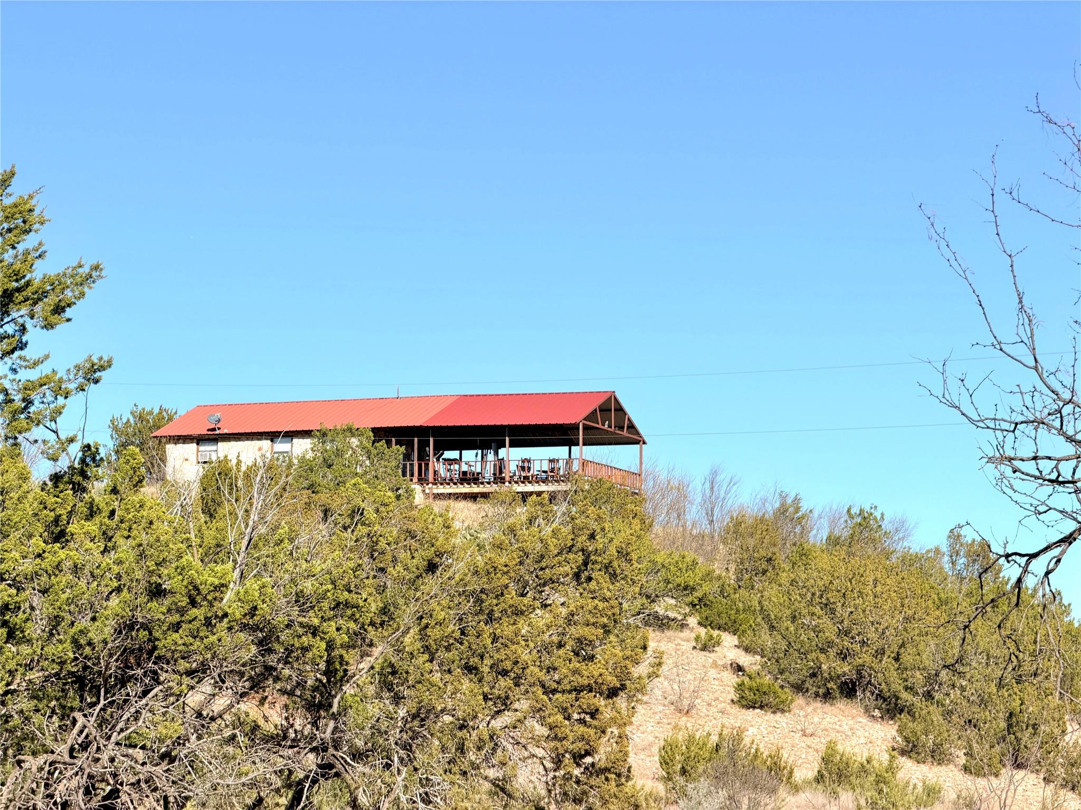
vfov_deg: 14.8
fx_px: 3123
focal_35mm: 100
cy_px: 405
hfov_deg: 19.6
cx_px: 540
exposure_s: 1/631
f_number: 2.8
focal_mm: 16.89
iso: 20
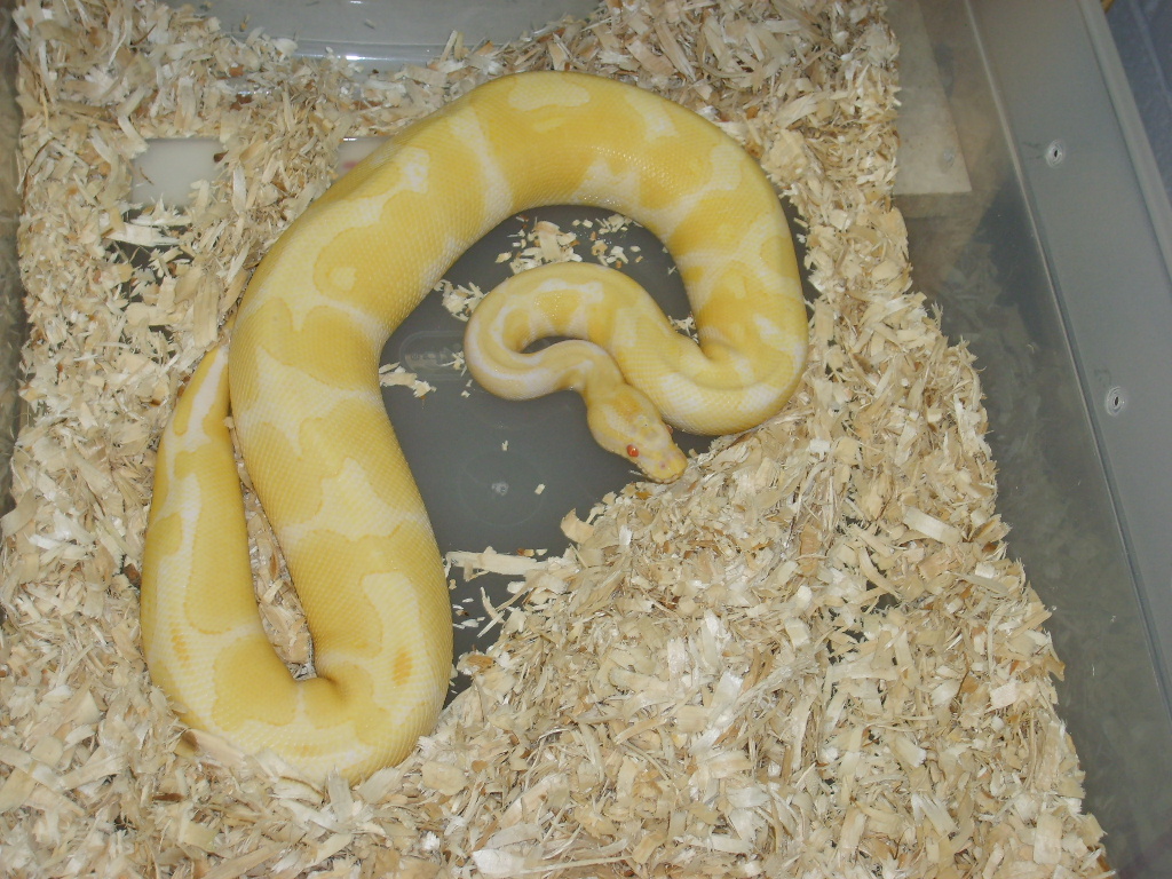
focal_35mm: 52
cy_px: 440
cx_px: 586
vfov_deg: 28.0
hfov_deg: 36.8
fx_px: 1761
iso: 100
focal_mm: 8.7
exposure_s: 1/45
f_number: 3.3
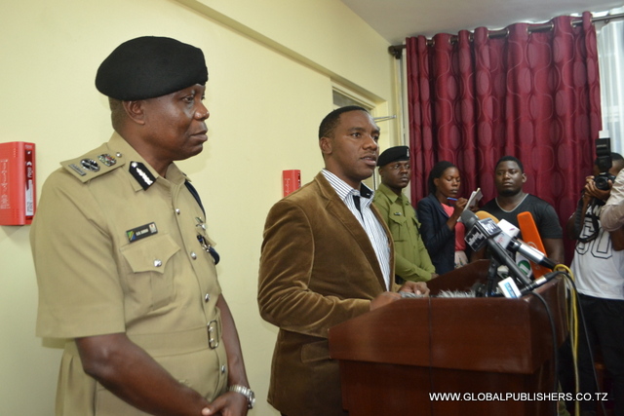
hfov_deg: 61.9
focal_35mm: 30
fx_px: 520
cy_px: 208
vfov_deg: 43.6
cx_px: 312
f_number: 3.8
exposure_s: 1/60
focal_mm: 20
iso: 1400
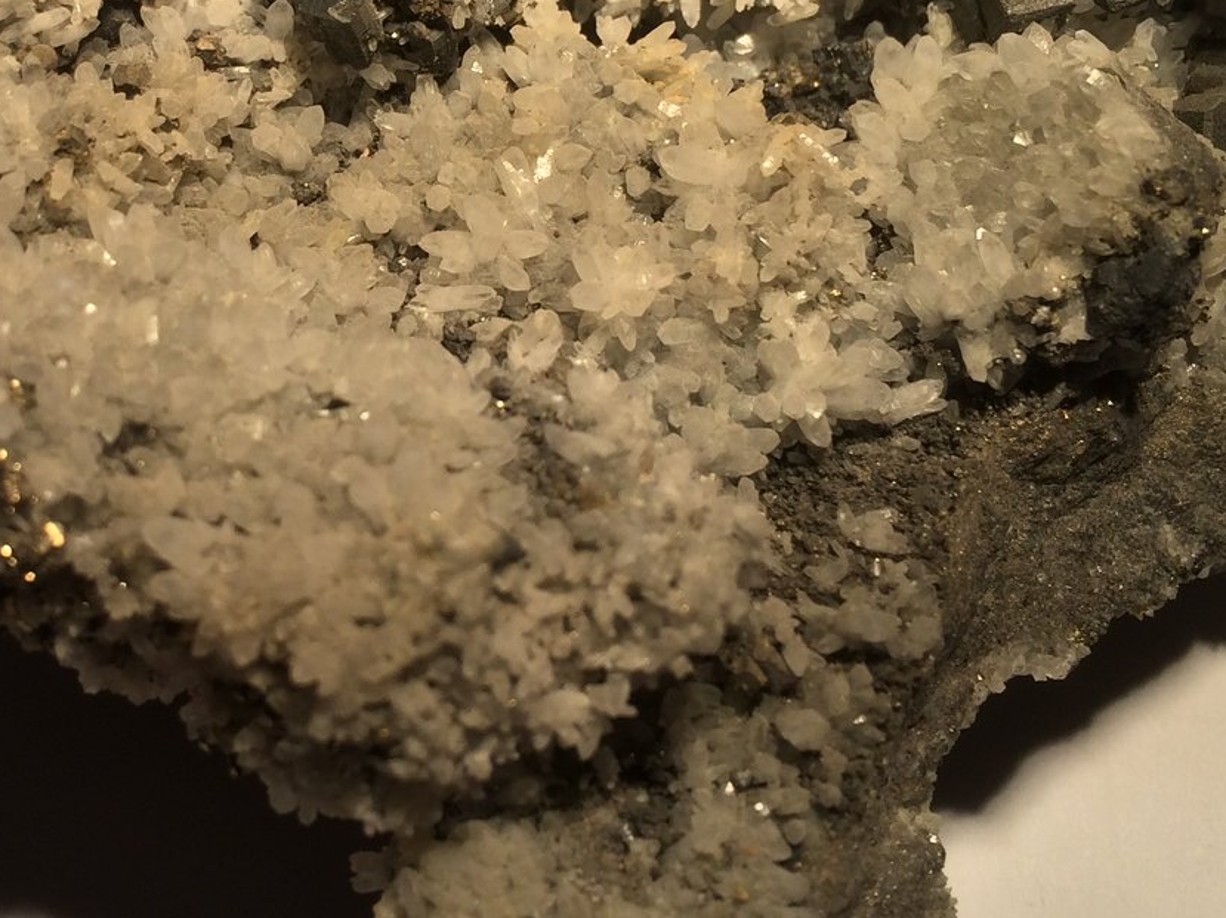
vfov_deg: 25.5
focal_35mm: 56
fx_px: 1982
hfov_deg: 33.3
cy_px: 149
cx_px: 240
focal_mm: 4.15
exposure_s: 1/295
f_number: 2.2
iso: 32
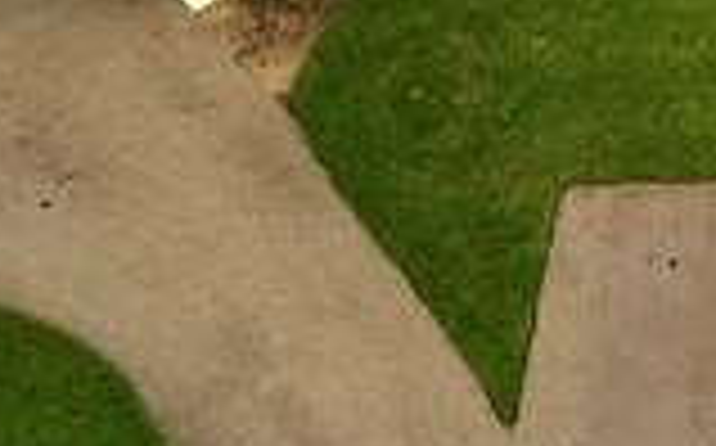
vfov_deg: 7.6
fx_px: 3197
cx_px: 1081
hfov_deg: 12.2
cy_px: -473
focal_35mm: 164
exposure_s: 1/160
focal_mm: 4.5
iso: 110
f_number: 2.8
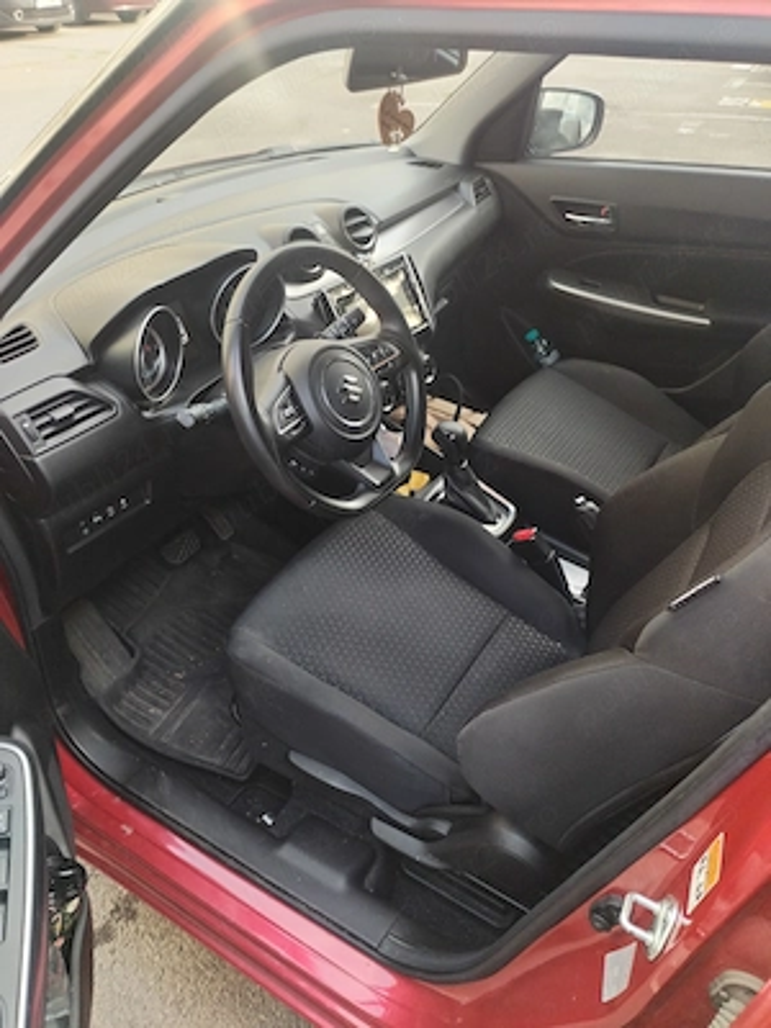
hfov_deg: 48.2
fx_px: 861
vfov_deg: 61.7
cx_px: 386
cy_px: 514
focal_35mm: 29
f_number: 1.8
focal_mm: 4.75
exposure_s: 1/50
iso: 177
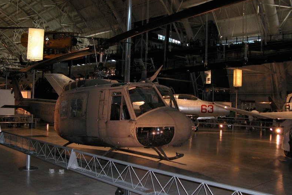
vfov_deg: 36.0
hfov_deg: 51.9
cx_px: 145
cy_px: 98
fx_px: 300
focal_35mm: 37
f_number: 2.8
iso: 200
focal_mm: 8.9
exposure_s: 1/60
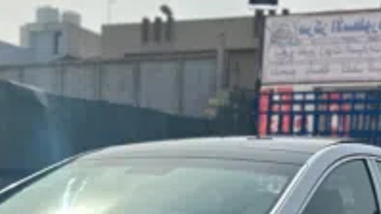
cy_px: 382
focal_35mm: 84
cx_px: 109
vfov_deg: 13.1
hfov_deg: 25.1
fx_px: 849
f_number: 1.8
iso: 80
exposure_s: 1/6400
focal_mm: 6.86
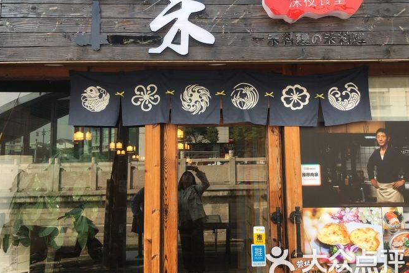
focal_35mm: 32
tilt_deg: +5.2
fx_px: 364
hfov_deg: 58.7
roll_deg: +1.8
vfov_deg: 41.1
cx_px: 204
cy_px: 131
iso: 25
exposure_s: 1/201
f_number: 2.2
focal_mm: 4.15
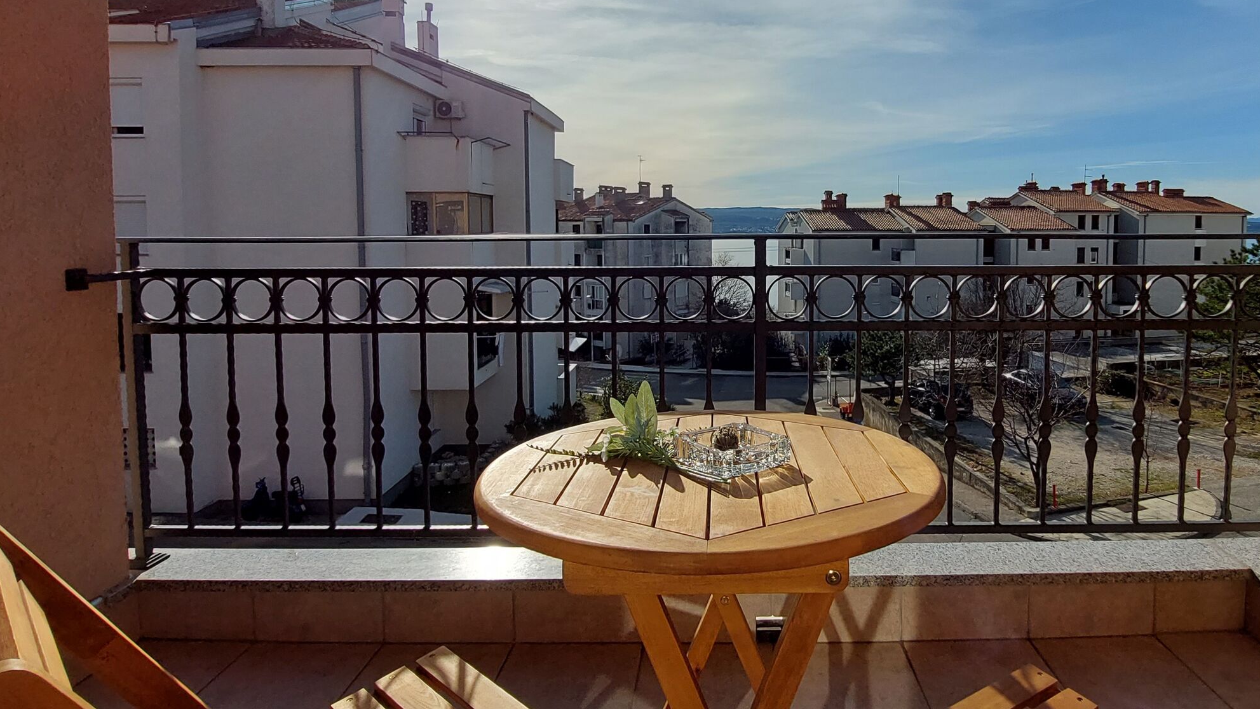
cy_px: 258
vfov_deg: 55.1
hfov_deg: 85.9
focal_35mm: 20
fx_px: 668
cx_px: 735
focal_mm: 1.74
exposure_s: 1/3333
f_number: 2.2
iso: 64
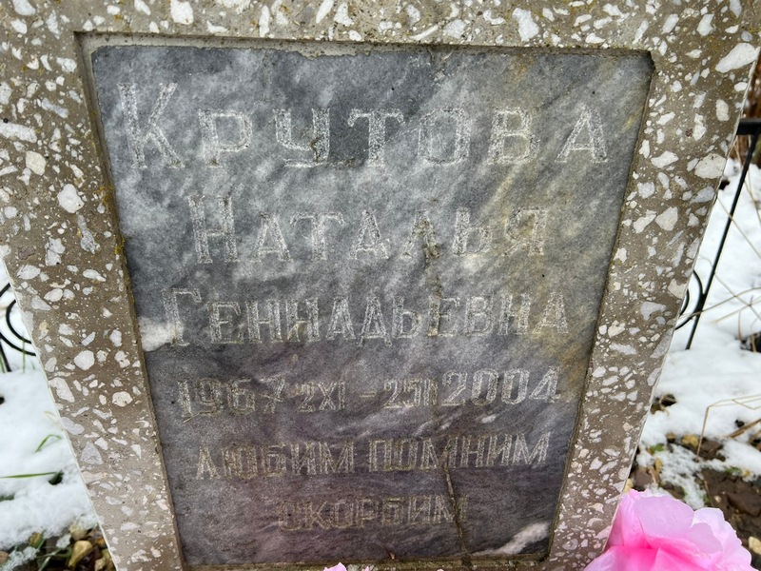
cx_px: 380
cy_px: 286
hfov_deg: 67.3
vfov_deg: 53.1
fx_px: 572
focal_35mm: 26
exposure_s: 1/143
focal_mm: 5.7
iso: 40
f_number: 1.5
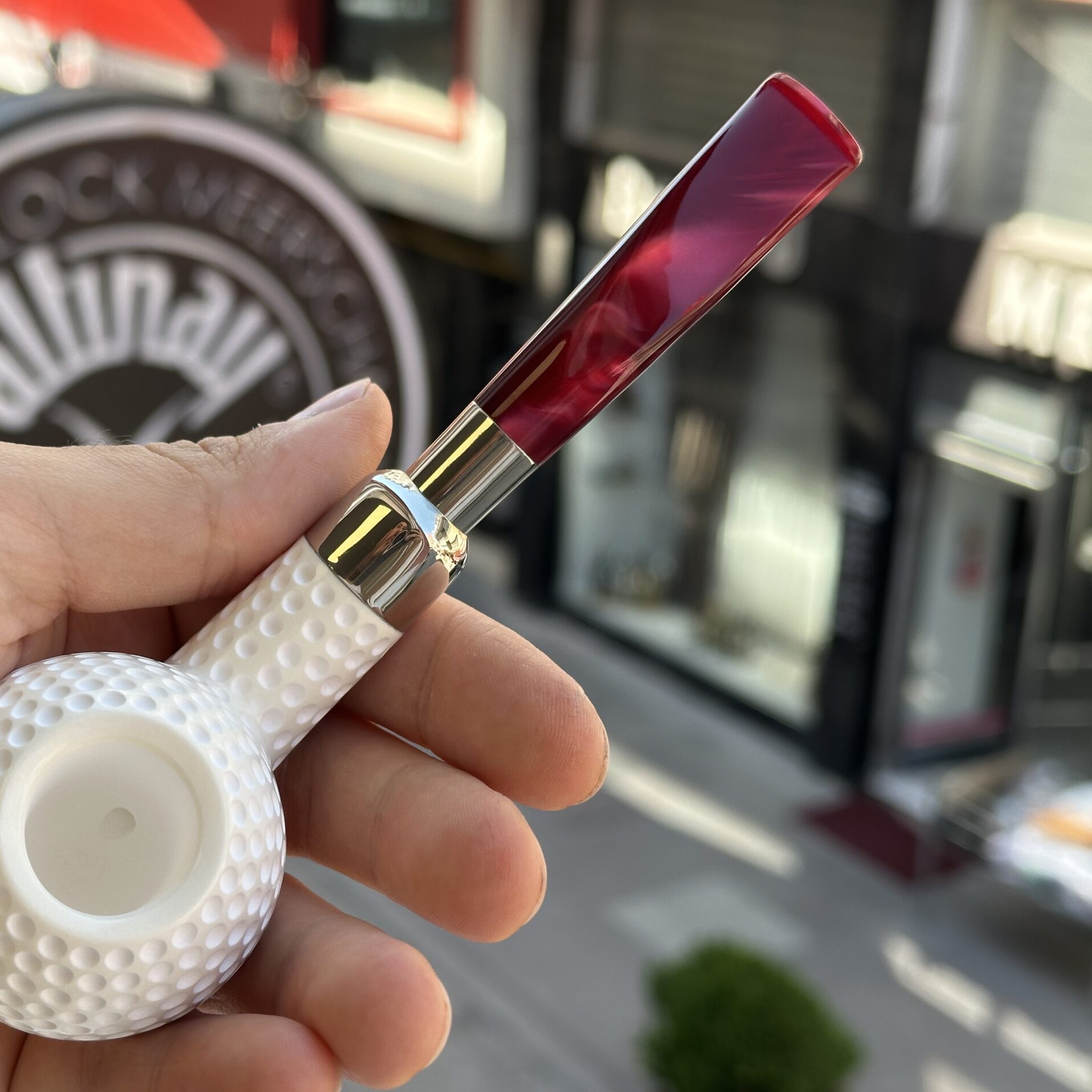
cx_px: 383
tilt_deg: -19.1
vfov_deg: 30.0
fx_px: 2034
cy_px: 542
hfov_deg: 29.9
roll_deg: -1.9
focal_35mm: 57
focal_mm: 6.86
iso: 64
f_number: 1.78
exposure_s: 1/587
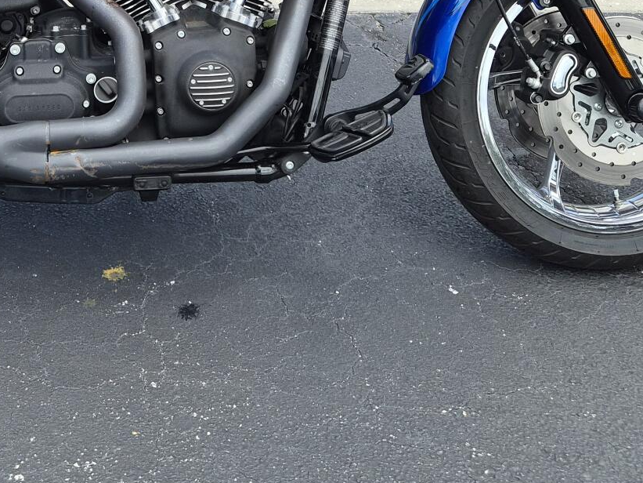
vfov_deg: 23.9
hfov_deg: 32.7
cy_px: -86
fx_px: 1040
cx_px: 74
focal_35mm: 56
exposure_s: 1/2152
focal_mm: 5.4
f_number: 1.8
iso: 80
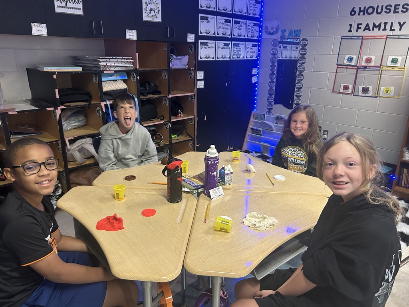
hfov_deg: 67.3
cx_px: 204
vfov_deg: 53.1
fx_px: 307
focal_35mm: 26
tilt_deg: -18.1
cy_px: 154
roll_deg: -0.6
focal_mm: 5.7
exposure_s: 1/60
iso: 400
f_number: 1.5
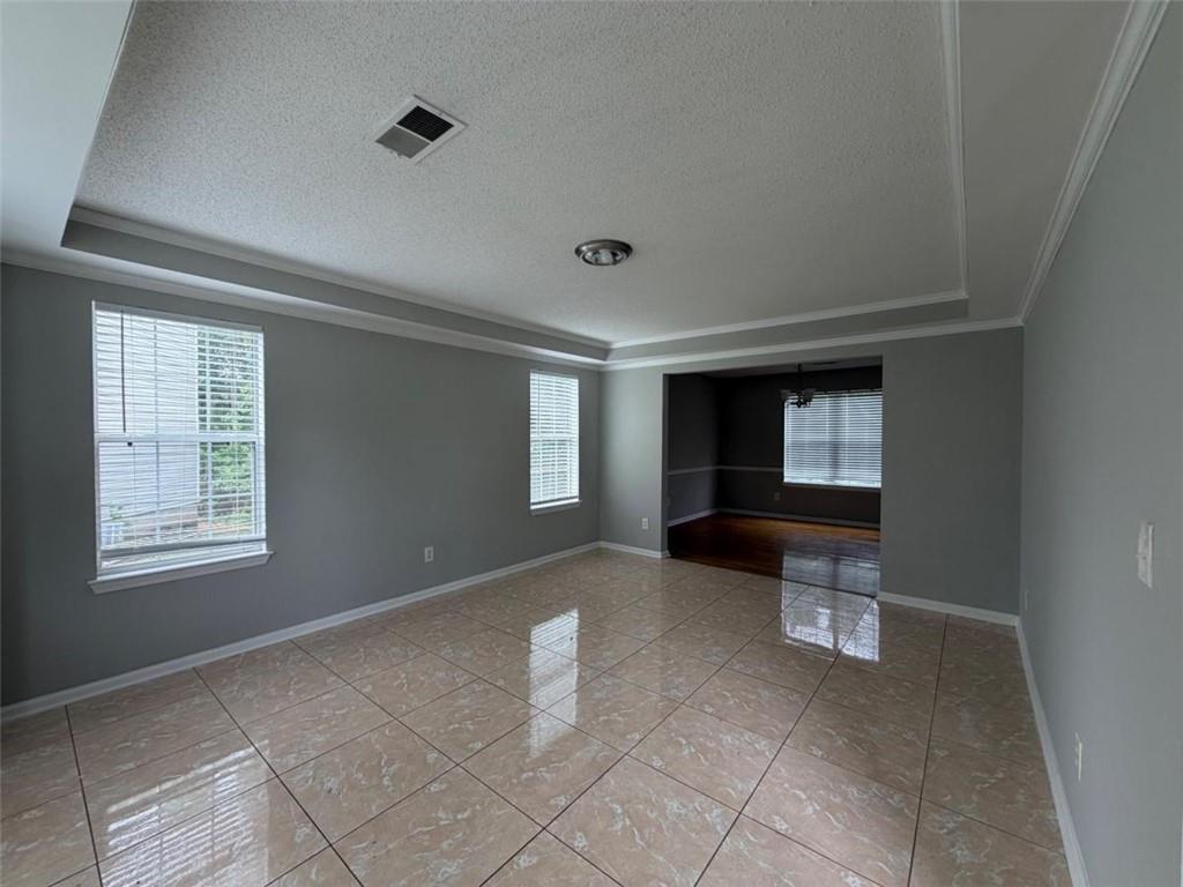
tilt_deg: -0.9
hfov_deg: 102.1
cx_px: 592
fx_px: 478
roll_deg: -0.3
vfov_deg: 85.7
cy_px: 444
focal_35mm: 14
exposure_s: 1/120
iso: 80
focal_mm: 2.22
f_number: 2.2
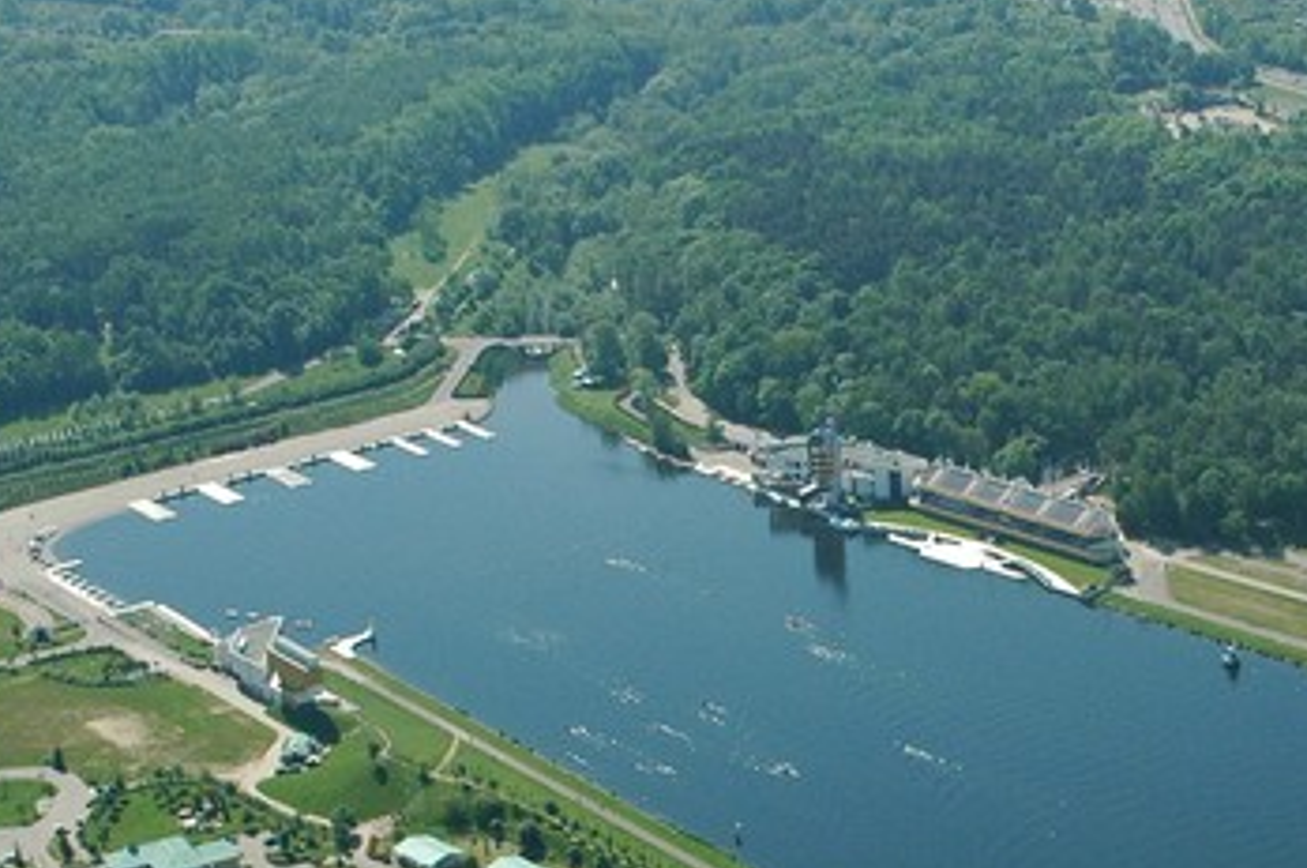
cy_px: 917
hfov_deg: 22.4
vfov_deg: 15.0
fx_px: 3234
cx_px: 1136
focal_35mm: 89
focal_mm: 25
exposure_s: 1/500
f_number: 11
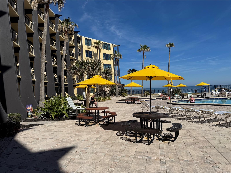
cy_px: 86
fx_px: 160
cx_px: 116
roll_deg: +2.6
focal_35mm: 24
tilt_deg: +1.3
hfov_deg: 71.6
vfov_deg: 56.8
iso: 80
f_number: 1.78
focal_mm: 6.76
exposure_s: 1/12346
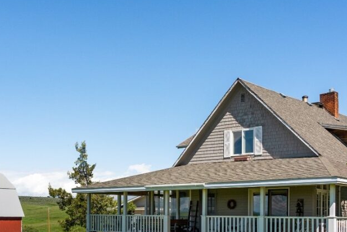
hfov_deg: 40.1
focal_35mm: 49
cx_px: 133
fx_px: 473
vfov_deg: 27.1
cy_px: 183
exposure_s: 1/2000
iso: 400
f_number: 8
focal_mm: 30
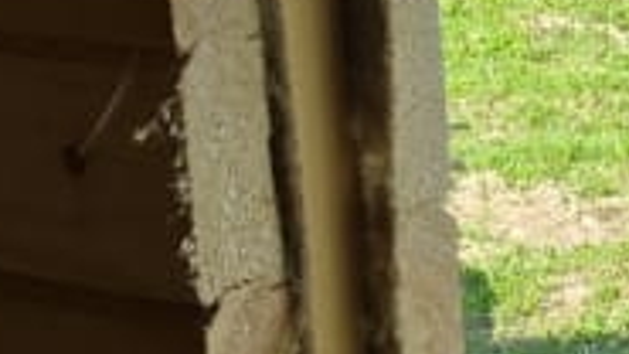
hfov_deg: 11.6
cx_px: 1091
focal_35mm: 173
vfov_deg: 6.9
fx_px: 2885
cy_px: -214
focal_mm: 6.3
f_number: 1.7
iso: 12
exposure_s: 1/274
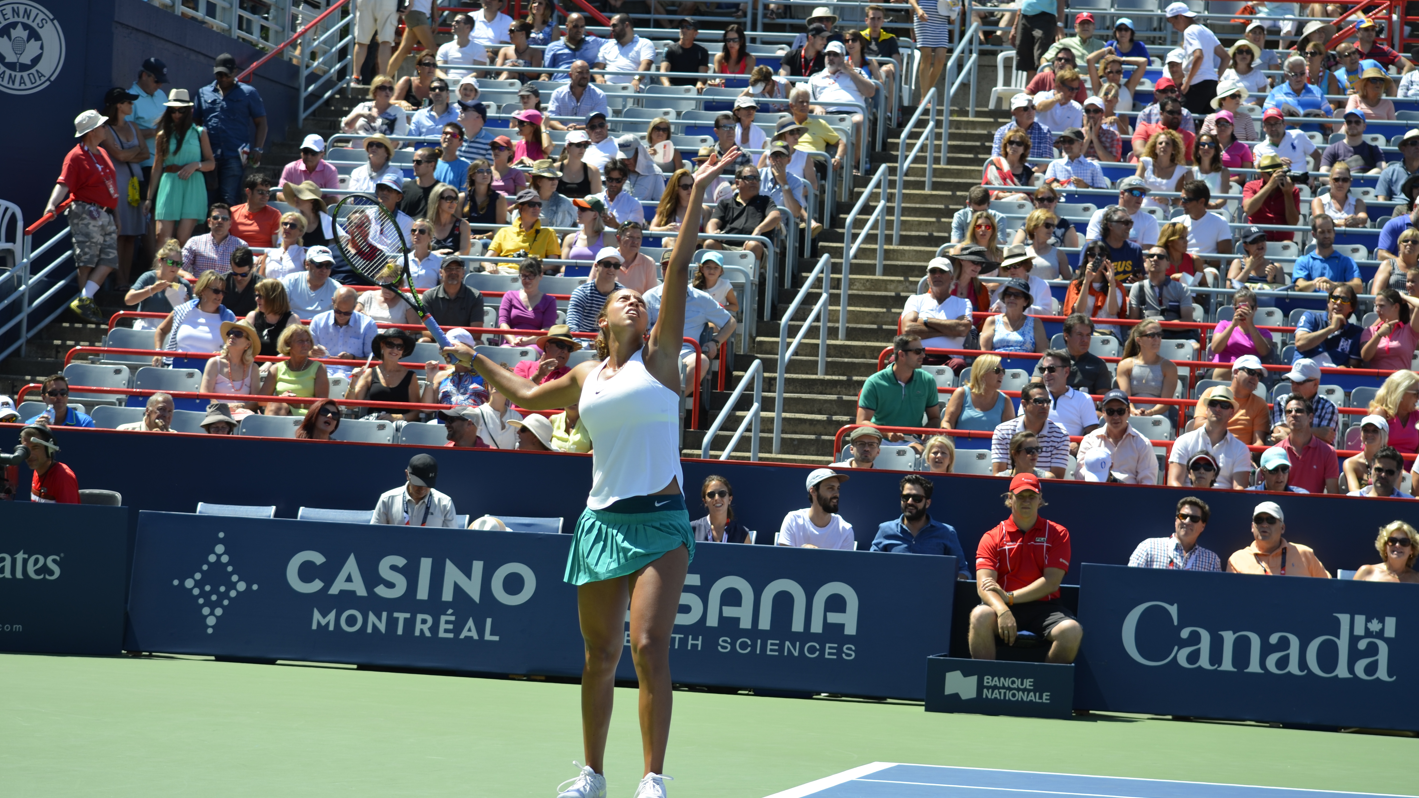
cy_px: 461
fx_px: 4026
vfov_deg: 11.3
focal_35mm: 107
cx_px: 707
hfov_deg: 20.0
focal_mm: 68
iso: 100
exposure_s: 1/400
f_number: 5
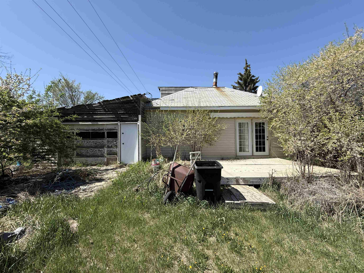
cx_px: 182
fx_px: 147
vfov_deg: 85.7
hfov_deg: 102.1
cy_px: 136
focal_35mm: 14
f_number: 2.2
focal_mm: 2.22
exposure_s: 1/1368
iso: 50
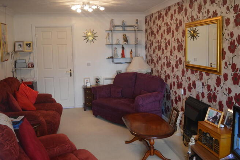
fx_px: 240
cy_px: 80
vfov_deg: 36.8
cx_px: 120
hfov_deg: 53.2
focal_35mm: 36
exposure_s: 1/40
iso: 400
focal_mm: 24
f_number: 4
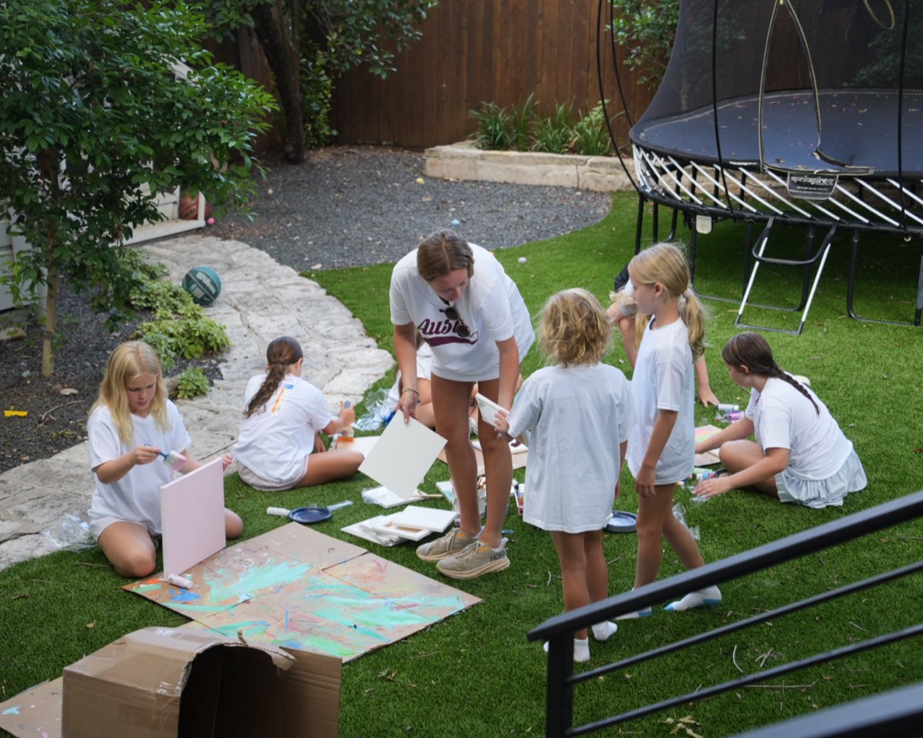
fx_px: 1612
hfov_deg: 32.0
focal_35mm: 59
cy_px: 369
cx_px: 473
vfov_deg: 25.8
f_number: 4
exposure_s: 1/160
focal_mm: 52
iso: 250
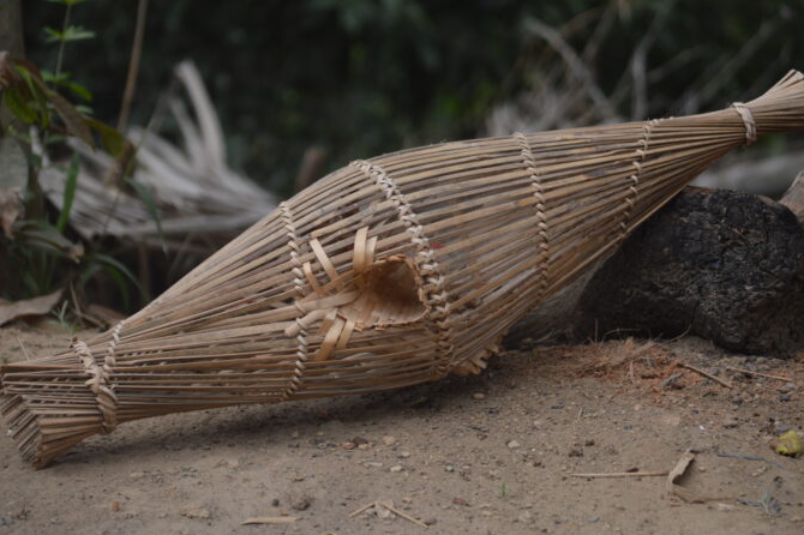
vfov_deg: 7.3
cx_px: 431
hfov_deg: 10.9
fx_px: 4219
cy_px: 242
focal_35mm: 189
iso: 200
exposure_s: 1/320
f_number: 4.5
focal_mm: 110
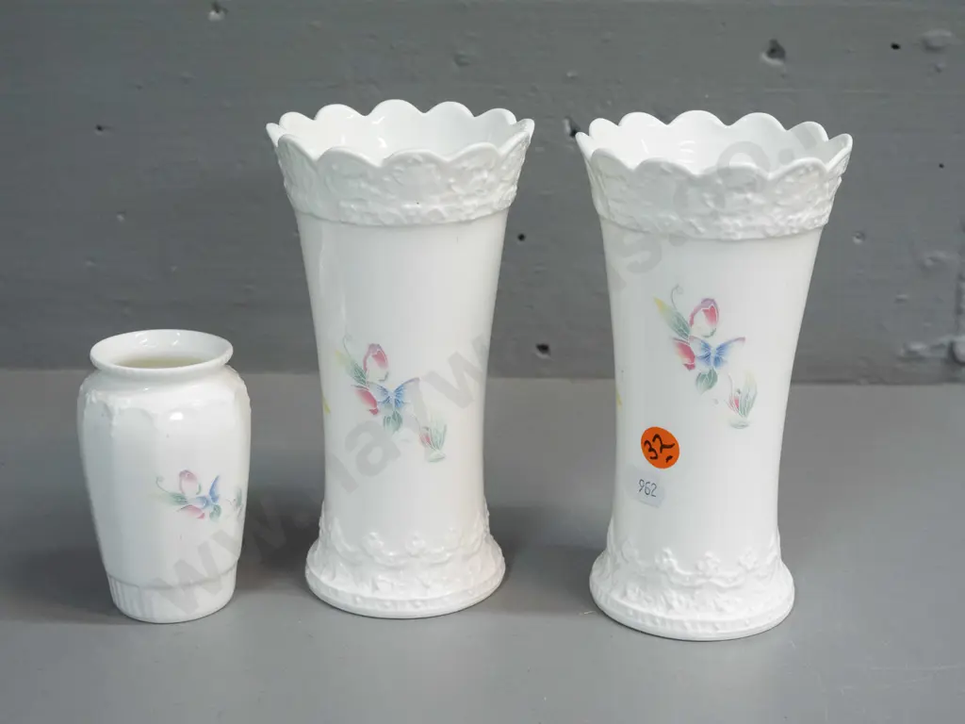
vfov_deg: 26.1
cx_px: 482
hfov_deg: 34.3
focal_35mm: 56
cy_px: 362
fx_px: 1561
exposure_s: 1/250
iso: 3200
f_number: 5.6
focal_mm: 28
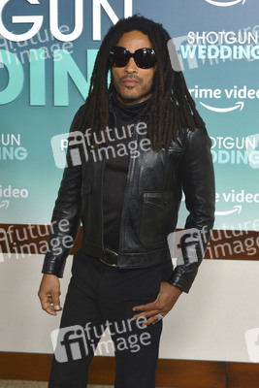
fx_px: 755
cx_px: 130
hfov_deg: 19.5
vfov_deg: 28.8
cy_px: 194
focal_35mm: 70
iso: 2000
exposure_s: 1/320
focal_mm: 70
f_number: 6.3
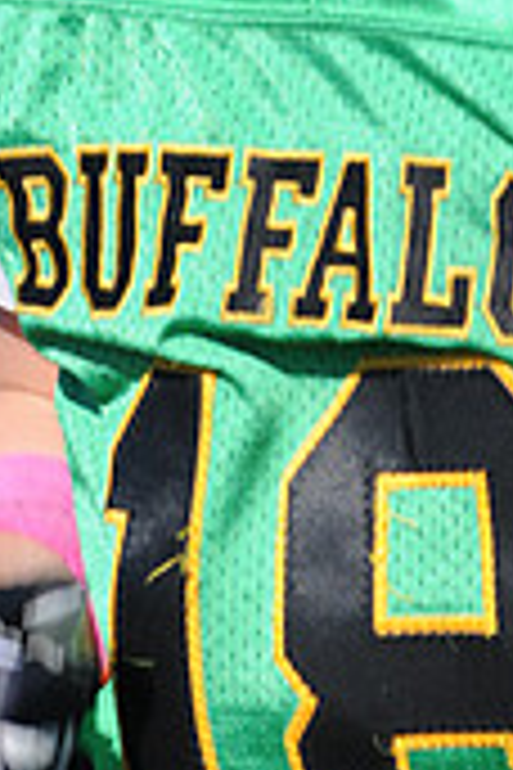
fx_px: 32594
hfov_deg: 0.9
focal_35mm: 1525
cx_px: 385
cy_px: -338
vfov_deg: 1.4
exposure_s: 1/500
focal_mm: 300
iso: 200
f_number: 8
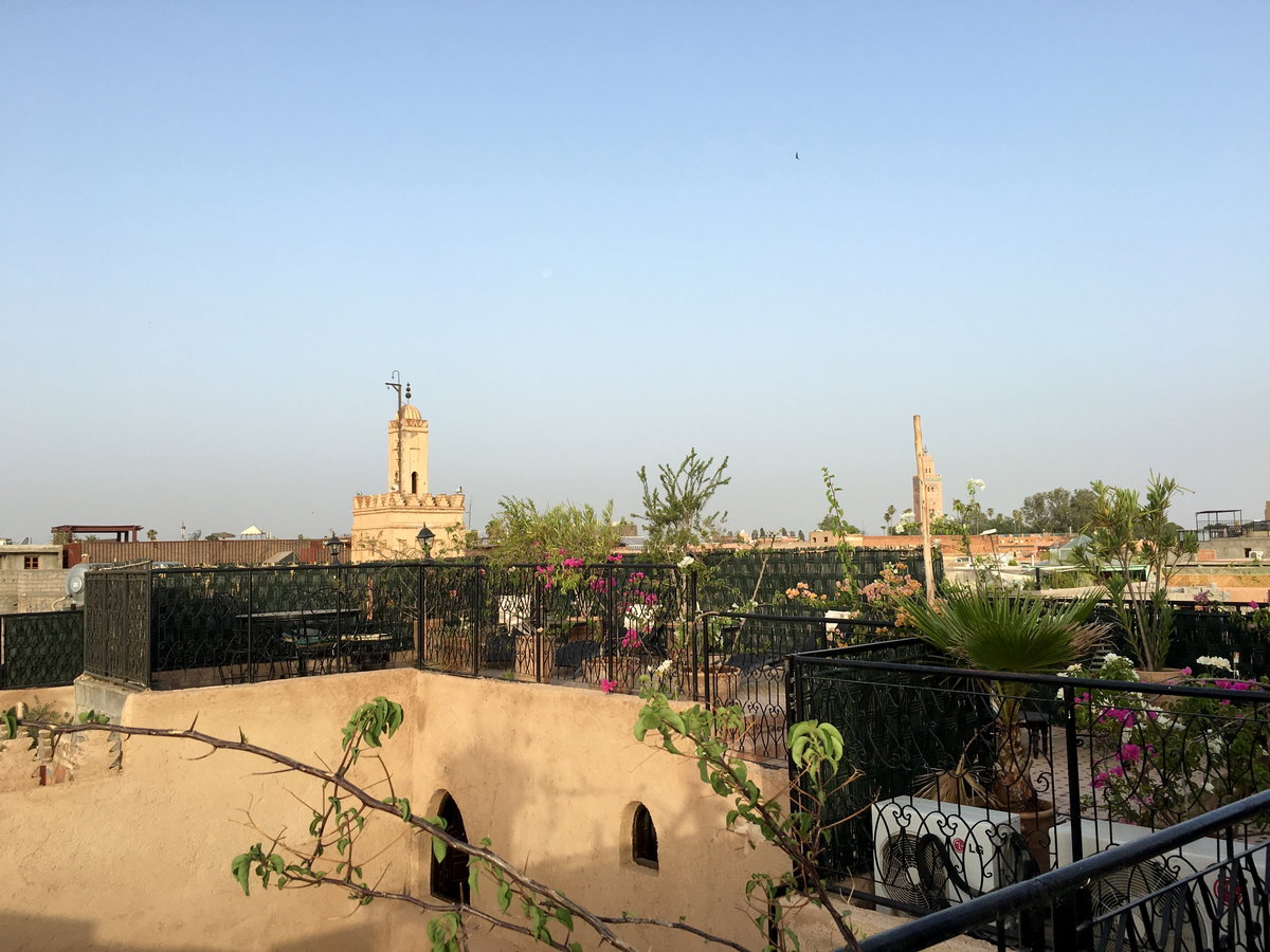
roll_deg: +1.1
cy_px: 476
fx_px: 1064
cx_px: 635
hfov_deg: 61.7
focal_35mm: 29
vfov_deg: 48.2
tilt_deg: +4.1
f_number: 2.2
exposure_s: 1/916
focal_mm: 4.15
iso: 25
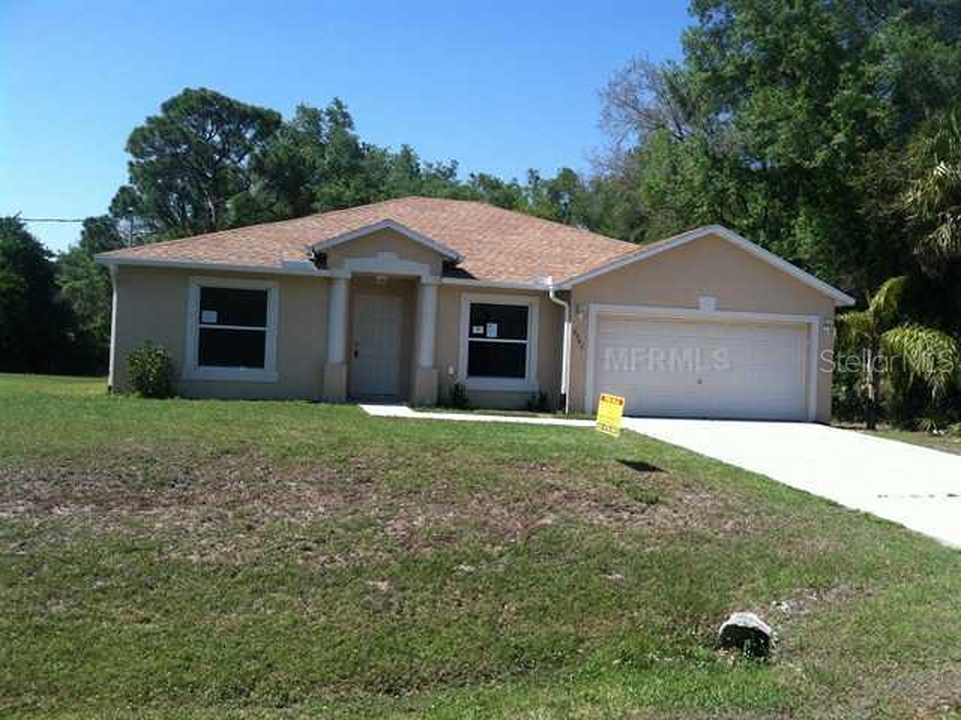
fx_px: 972
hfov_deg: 52.6
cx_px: 480
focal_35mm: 35
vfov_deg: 40.7
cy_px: 360
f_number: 2.8
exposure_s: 1/857
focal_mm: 3.85
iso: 80
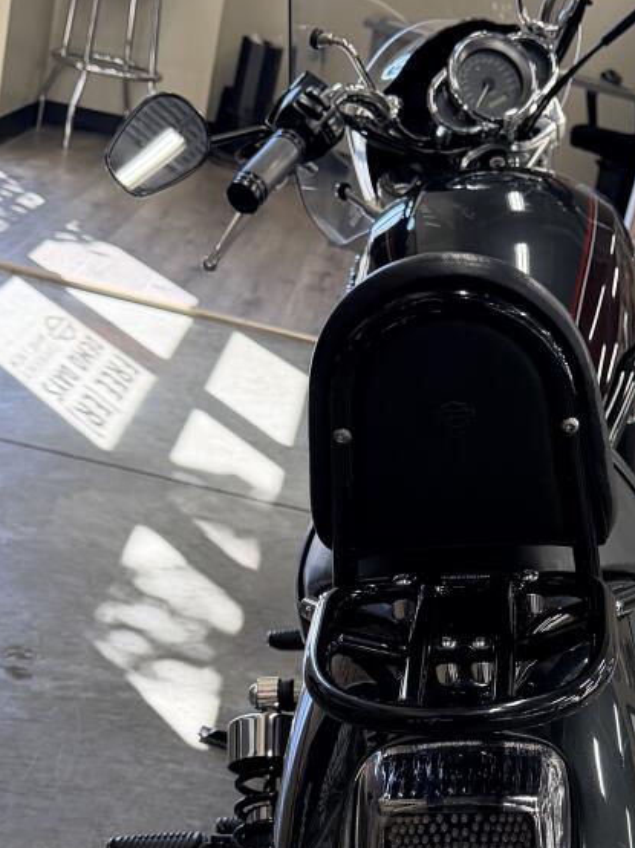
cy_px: 692
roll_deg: -15.7
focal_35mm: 65
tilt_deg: -24.7
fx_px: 1591
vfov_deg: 29.1
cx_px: 506
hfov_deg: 22.3
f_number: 1.78
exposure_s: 1/120
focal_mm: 6.76
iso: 250
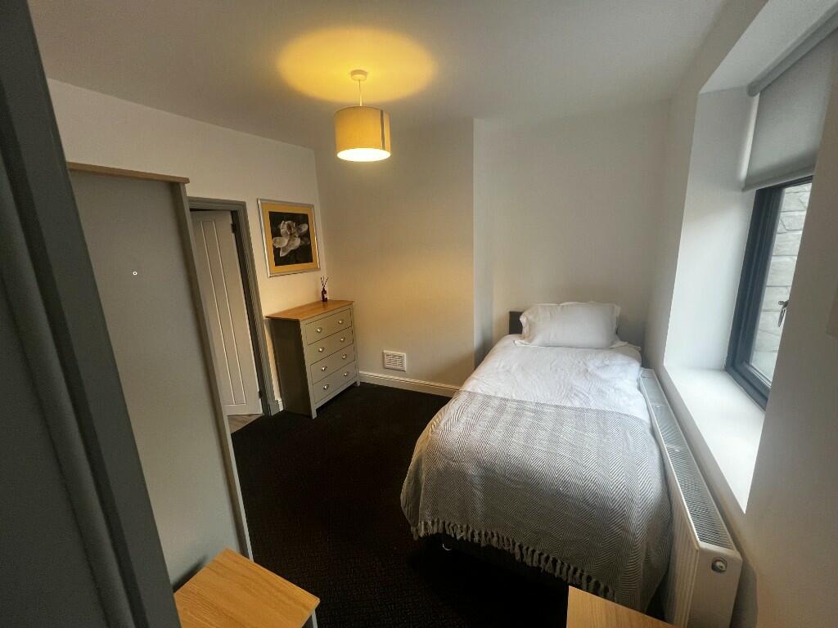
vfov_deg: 89.9
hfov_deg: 106.2
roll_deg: +2.6
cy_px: 314
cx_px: 419
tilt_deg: -10.8
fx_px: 315
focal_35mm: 13
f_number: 1.8
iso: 125
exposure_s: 1/100
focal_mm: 1.57
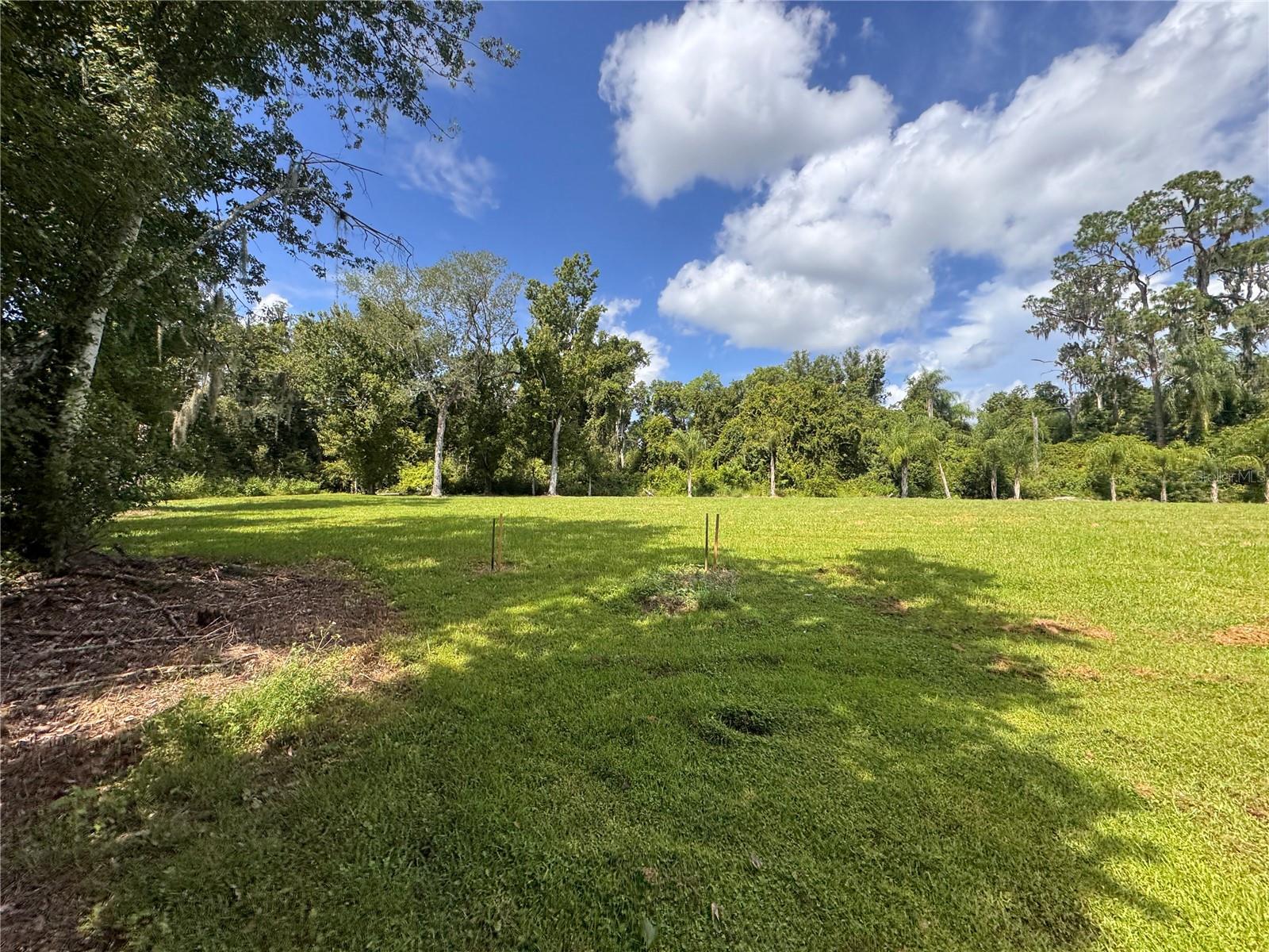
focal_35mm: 14
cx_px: 634
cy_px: 476
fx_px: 513
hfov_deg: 102.1
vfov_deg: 85.7
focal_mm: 2.22
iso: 40
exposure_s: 1/956
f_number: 2.2
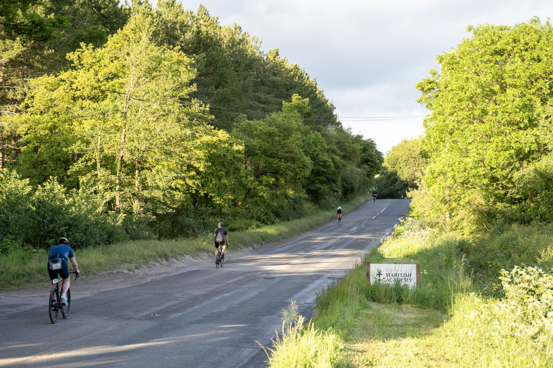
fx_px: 1152
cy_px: 184
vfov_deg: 18.2
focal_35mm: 75
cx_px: 276
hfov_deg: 27.0
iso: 3200
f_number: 3.5
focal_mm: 75
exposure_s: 1/3200
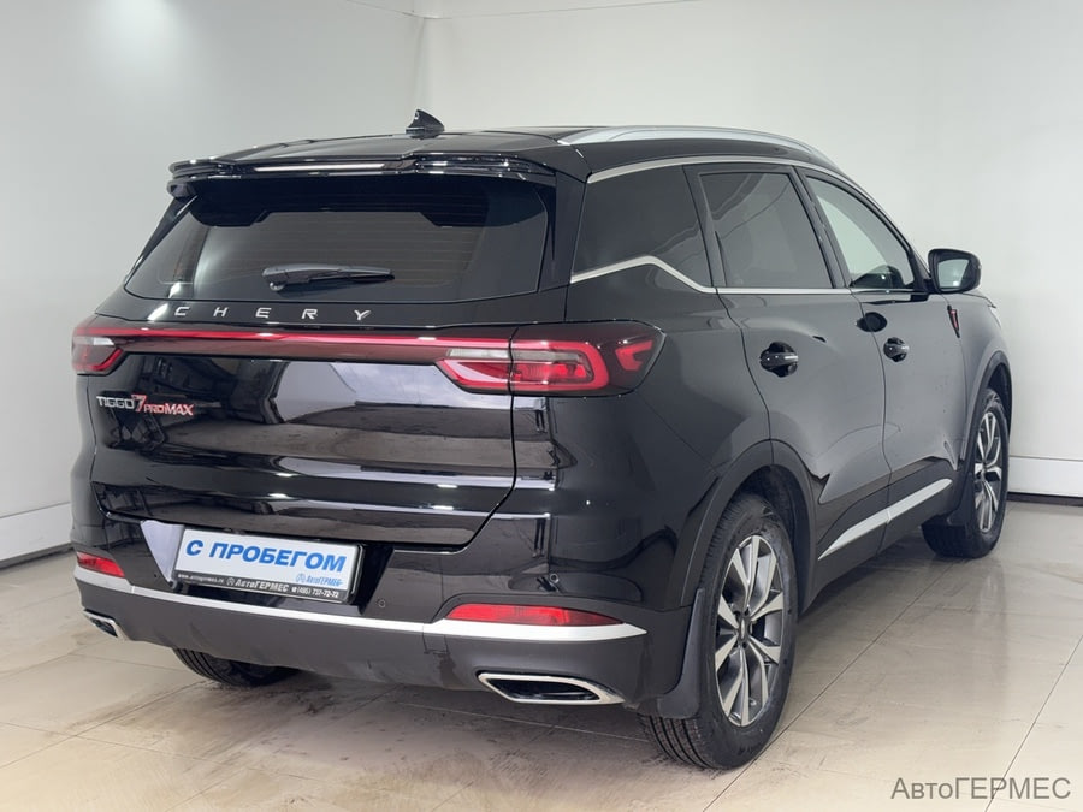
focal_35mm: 48
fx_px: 1502
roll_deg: -0.8
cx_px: 542
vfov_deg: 30.3
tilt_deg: -8.8
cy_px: 406
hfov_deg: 39.7
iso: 50
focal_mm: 6.76
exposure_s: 1/121
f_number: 1.78
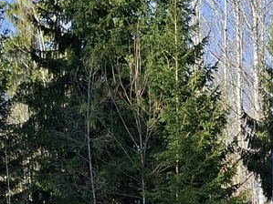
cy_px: 518
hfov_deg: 15.5
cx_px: 320
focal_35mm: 123
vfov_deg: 10.2
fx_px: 970
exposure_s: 1/900
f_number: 1.8
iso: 50
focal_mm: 5.54
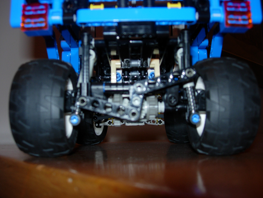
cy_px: 99
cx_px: 132
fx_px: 289
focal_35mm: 38
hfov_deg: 49.0
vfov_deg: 37.7
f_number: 2.8
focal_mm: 7.8
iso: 79
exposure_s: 1/64
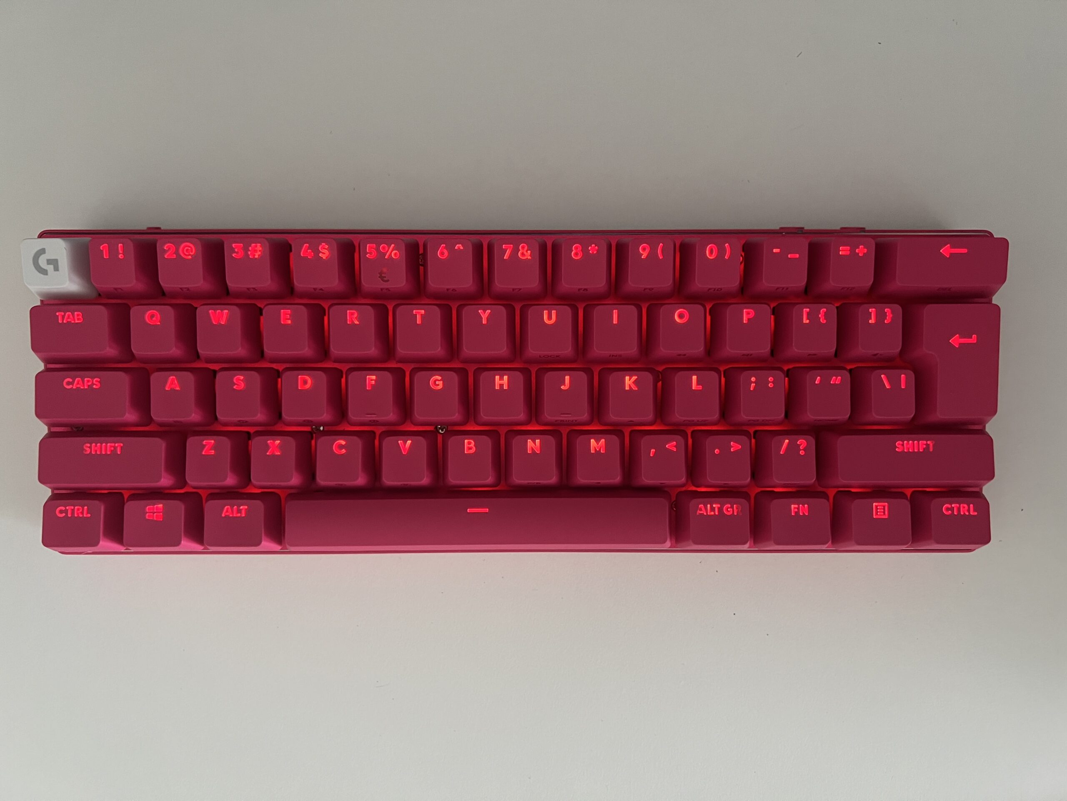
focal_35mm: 26
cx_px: 534
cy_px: 400
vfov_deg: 53.1
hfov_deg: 67.3
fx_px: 801
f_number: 1.5
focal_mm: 5.7
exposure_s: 1/56
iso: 320
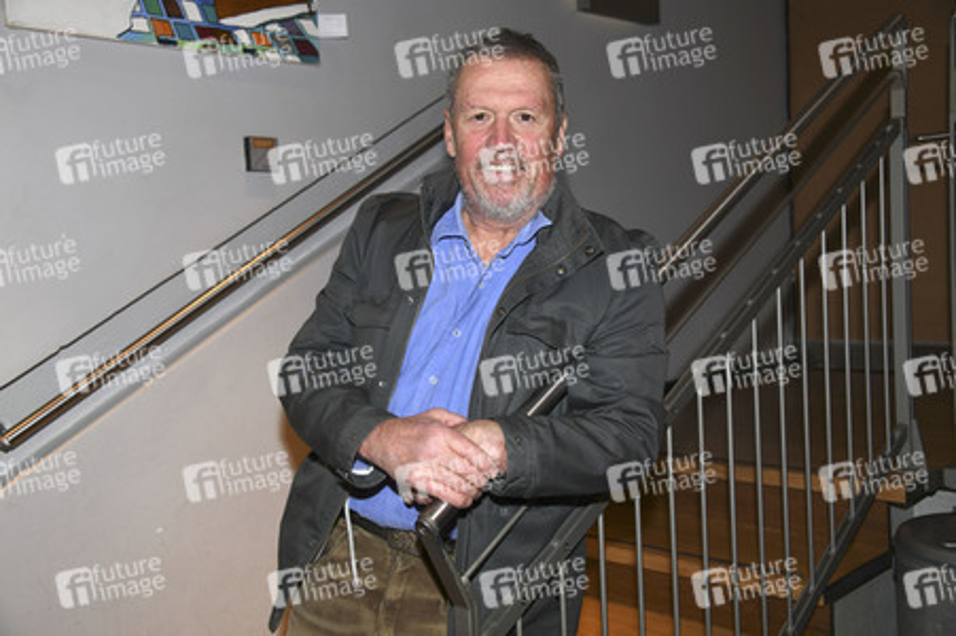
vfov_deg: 33.4
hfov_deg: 48.5
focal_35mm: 40
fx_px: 1061
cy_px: 318
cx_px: 478
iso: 500
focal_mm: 40
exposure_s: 1/80
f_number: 6.3
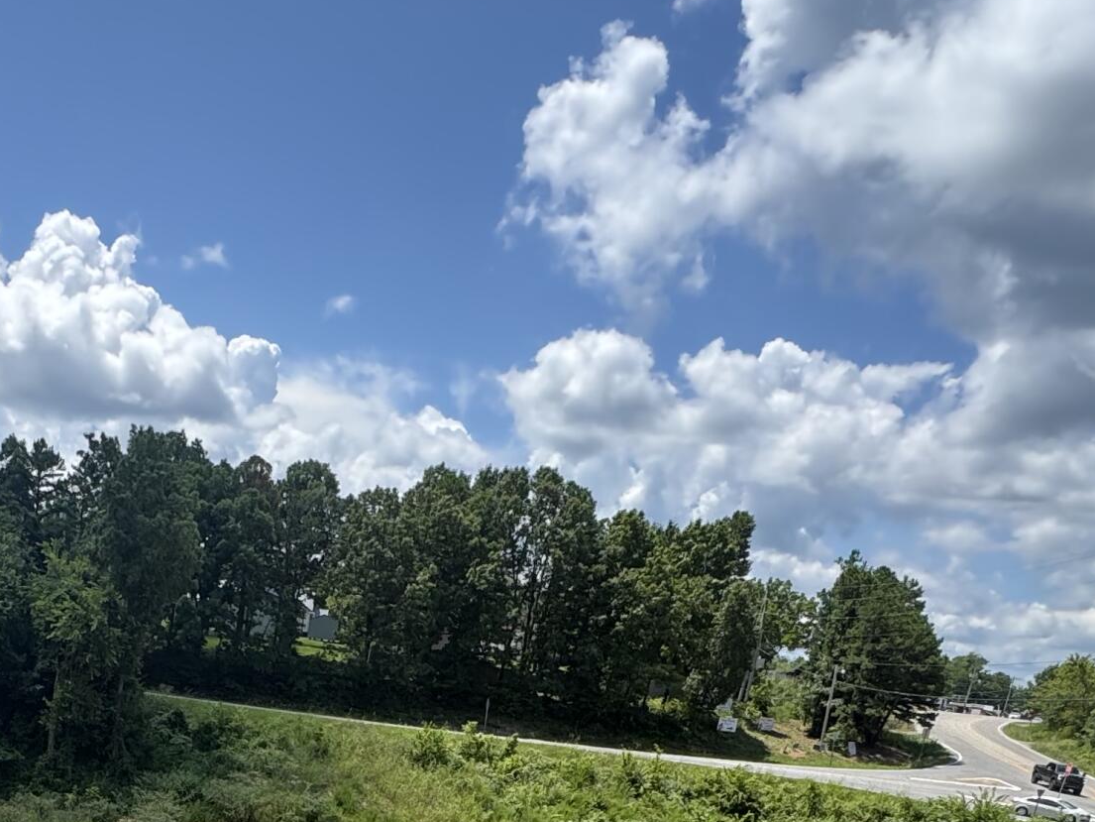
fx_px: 1202
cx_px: 165
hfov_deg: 45.5
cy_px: 958
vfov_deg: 32.1
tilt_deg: -15.0
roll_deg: -6.1
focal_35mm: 38
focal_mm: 2.22
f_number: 2.2
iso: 50
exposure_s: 1/727
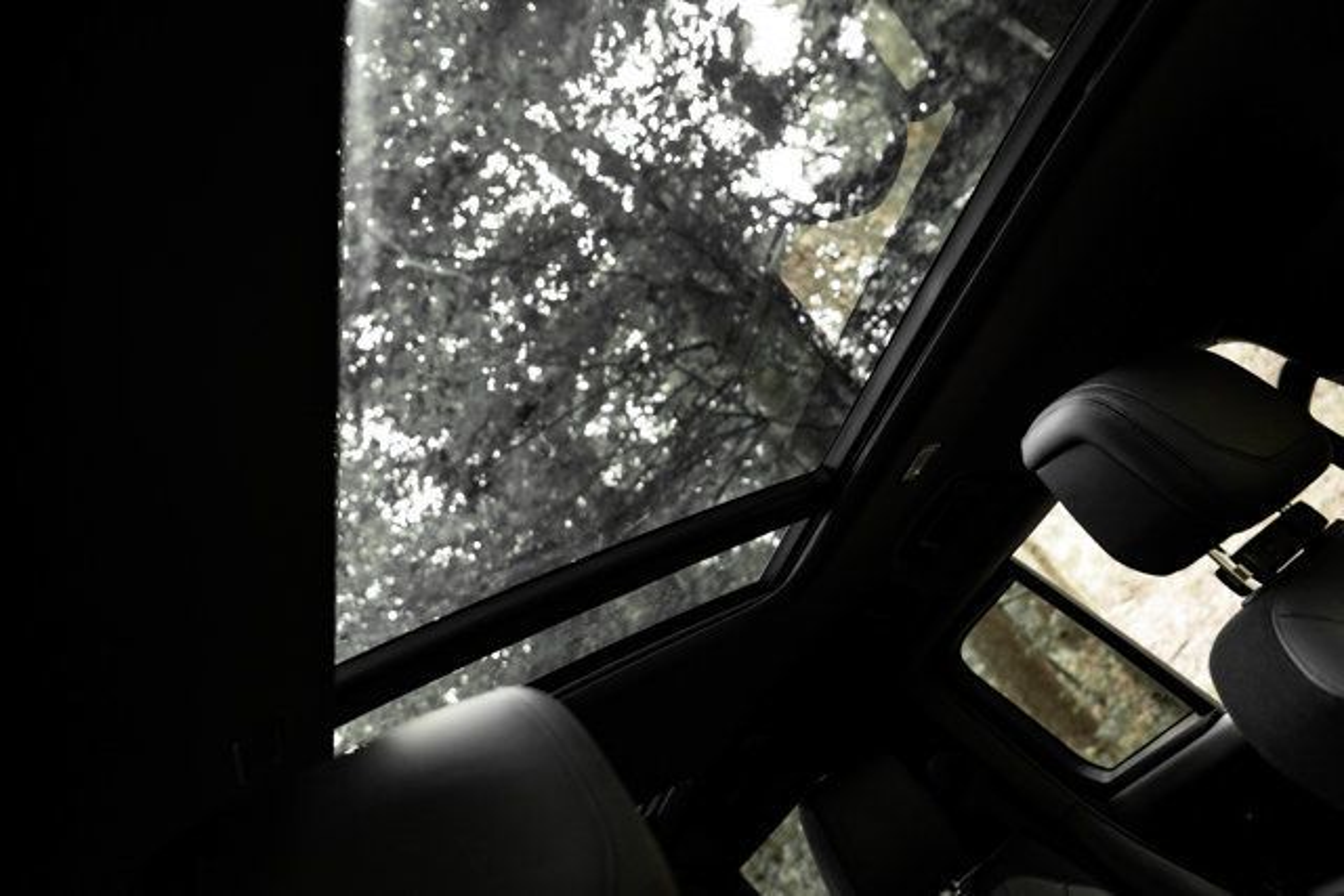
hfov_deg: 73.7
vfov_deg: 53.2
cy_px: 448
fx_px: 896
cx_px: 672
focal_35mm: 24
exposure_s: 1/125
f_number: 2.8
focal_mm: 24
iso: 1600
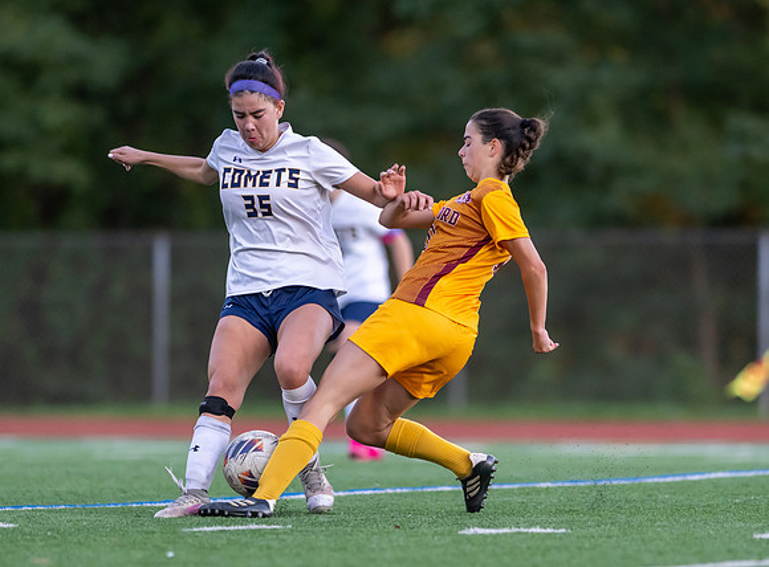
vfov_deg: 3.6
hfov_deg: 4.9
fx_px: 9025
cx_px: 435
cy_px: 313
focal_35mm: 409
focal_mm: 300
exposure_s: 1/1600
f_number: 2.8
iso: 2200
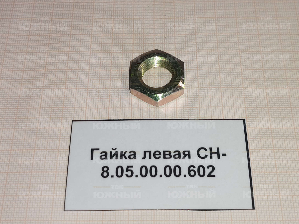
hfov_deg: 65.3
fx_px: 233
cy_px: 112
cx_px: 155
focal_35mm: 27
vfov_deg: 51.4
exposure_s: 1/138
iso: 50
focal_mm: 4.66
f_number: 1.4
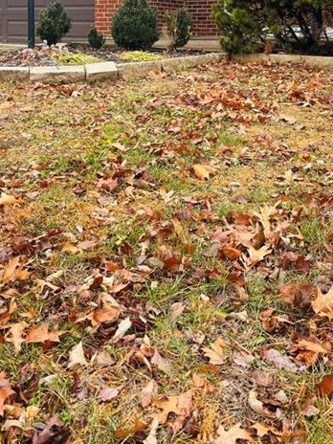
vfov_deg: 42.2
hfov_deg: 33.6
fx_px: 552
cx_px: 148
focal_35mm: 43
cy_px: 99
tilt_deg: -6.7
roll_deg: -1.4
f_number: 1.6
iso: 50
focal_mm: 5.96
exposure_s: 1/122
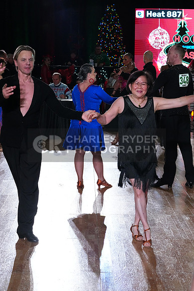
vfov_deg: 22.4
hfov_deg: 15.0
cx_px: 97
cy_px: 146
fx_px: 735
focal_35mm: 91
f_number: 9
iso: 8000
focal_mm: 91
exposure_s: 1/400
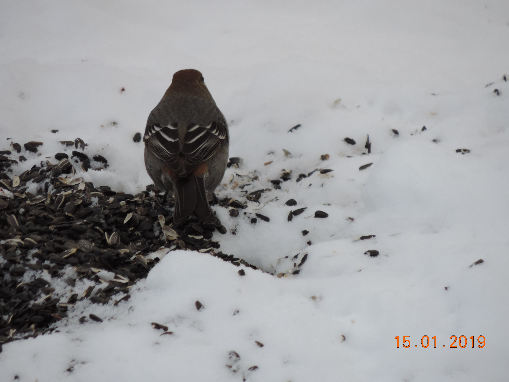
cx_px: 254
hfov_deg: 2.2
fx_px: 13234
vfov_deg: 1.7
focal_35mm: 900
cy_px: 191
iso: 200
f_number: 5.5
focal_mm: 160.5
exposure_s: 1/500
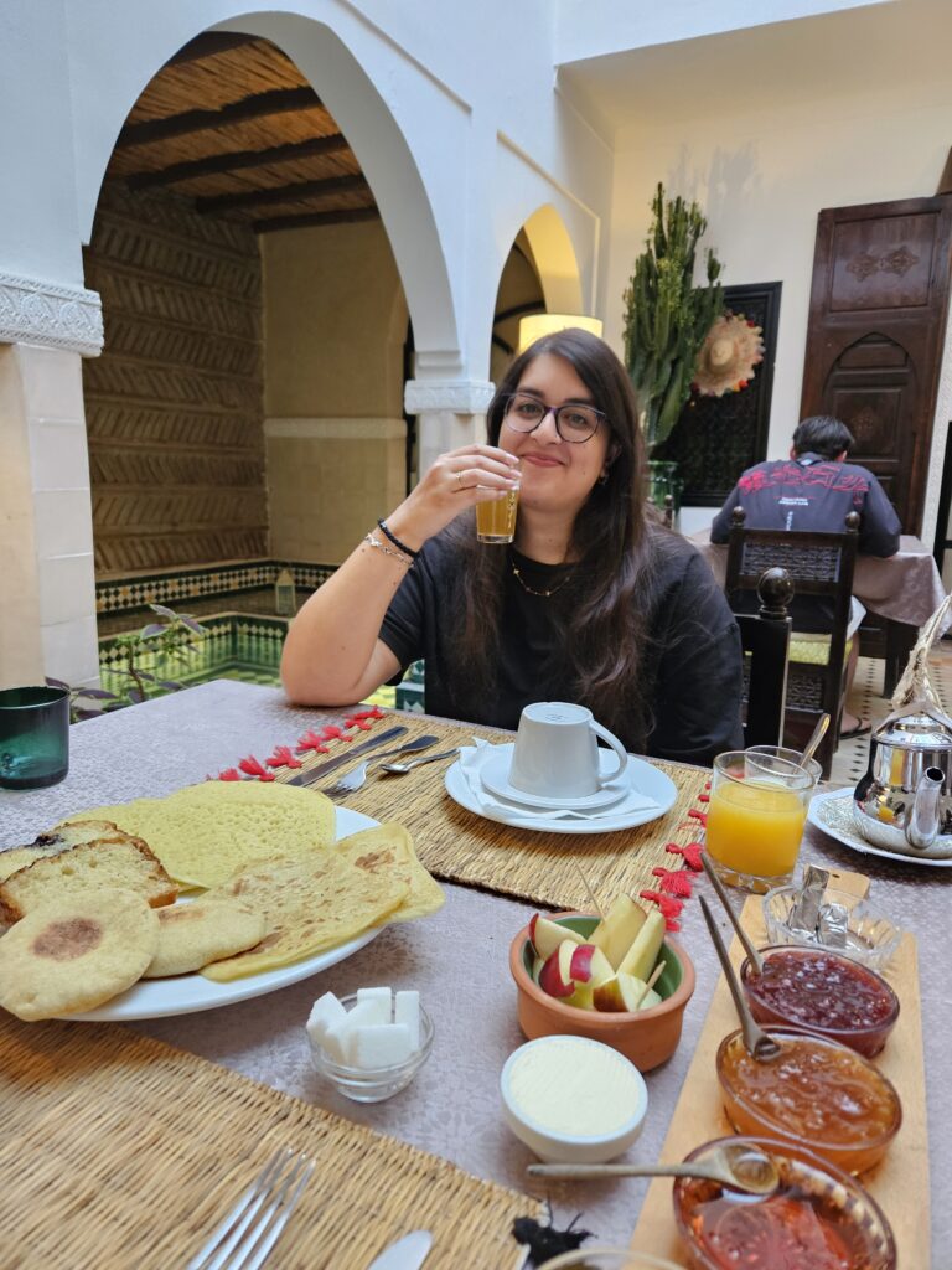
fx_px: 843
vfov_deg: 73.9
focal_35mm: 23
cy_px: 635
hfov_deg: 58.9
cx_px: 476
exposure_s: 1/50
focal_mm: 5.4
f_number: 1.8
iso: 500
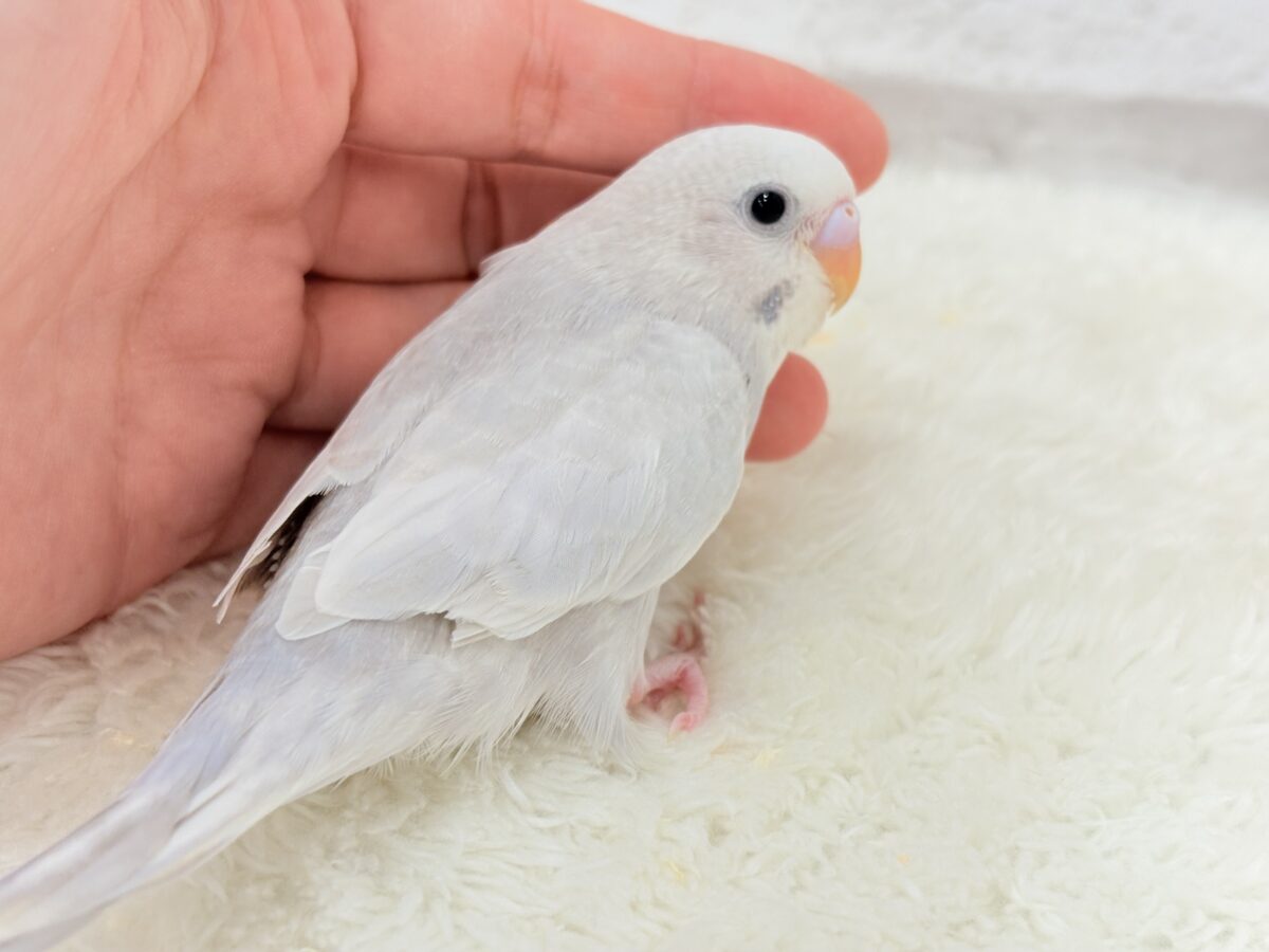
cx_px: 634
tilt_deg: -26.3
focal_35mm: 52
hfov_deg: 36.8
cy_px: 476
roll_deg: -4.1
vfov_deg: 28.0
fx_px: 1906
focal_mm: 5.96
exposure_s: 1/50
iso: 50
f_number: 1.6
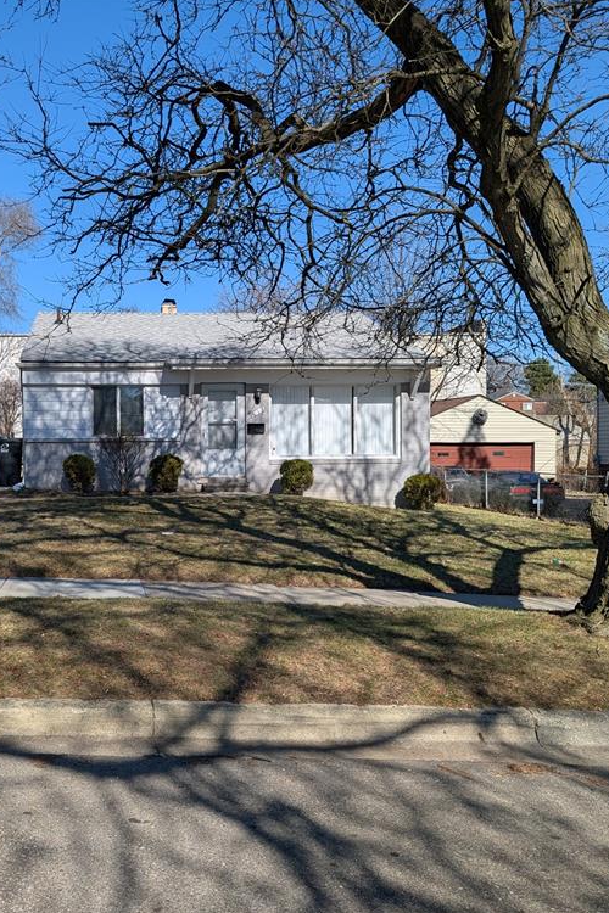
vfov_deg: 55.8
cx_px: 157
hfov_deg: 38.0
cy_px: 460
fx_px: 863
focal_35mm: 34
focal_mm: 6.9
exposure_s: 1/1484
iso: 19
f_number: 1.68
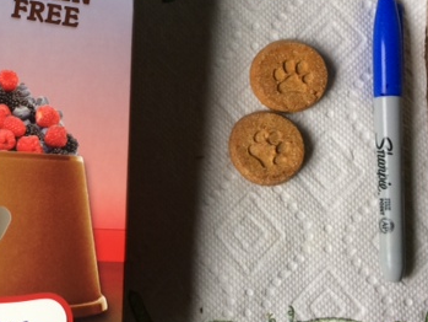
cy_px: 122
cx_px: 65
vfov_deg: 26.5
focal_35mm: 55
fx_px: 680
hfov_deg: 33.5
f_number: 2.2
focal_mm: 4.12
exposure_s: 1/30
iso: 50
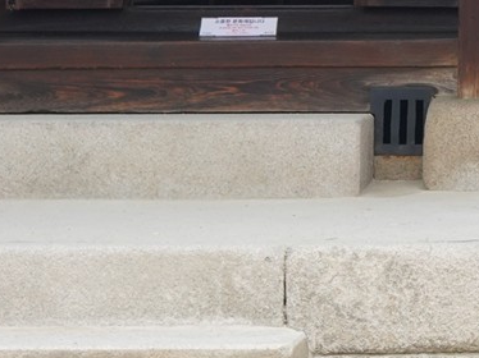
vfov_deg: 7.9
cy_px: -334
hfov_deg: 10.6
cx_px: 733
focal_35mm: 180
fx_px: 2489
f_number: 7.1
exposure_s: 1/100
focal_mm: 35
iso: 800
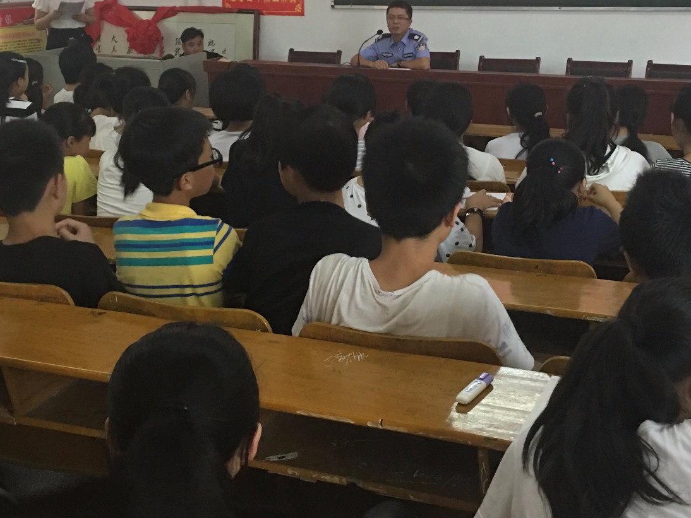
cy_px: 203
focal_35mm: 53
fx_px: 1058
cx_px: 361
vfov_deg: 27.5
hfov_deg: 36.2
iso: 125
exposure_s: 1/17
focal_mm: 4.15
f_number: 2.2
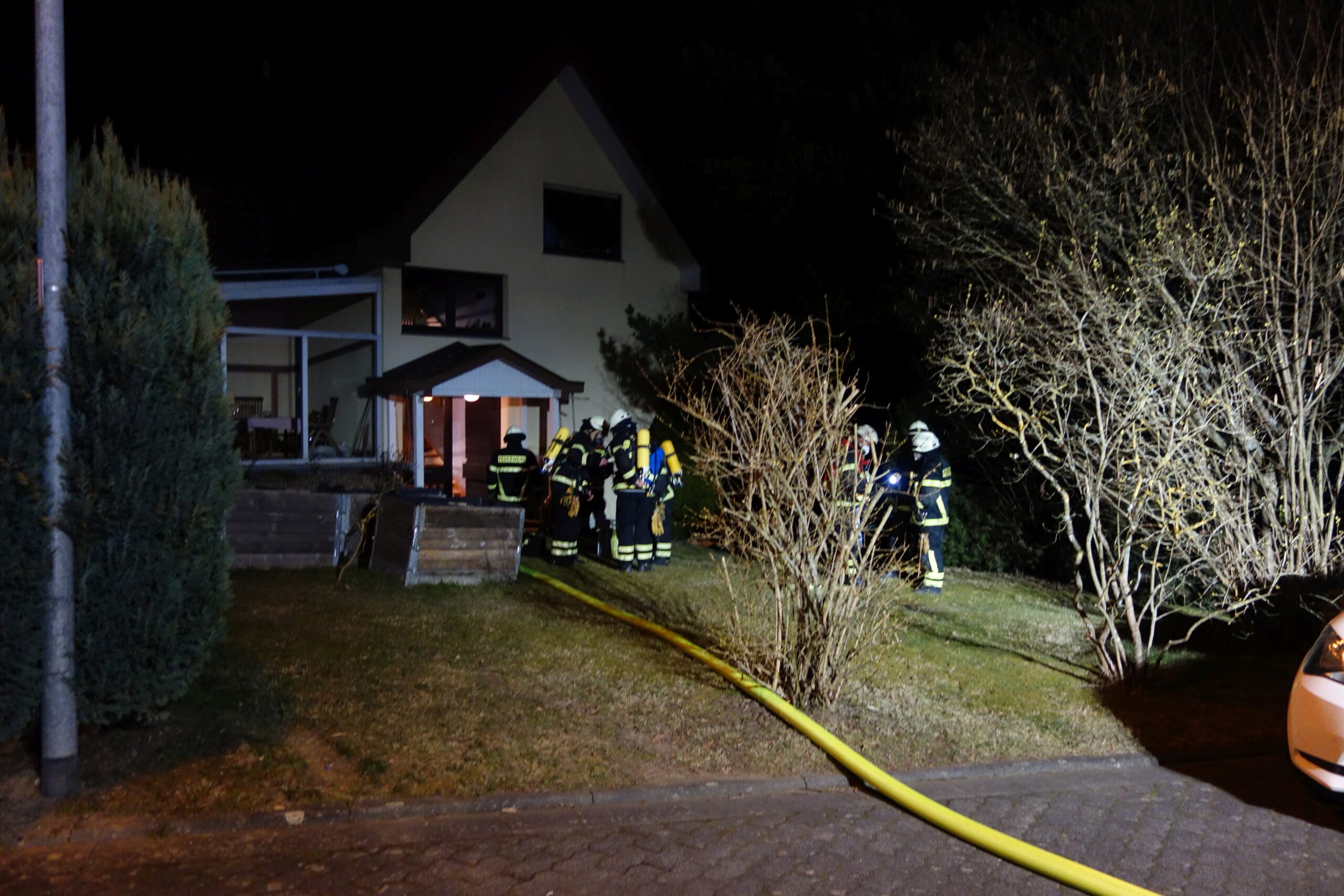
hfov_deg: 65.5
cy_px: 448
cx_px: 672
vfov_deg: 46.4
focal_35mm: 28
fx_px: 1045
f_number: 1.8
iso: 800
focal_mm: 10.4
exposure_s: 1/30
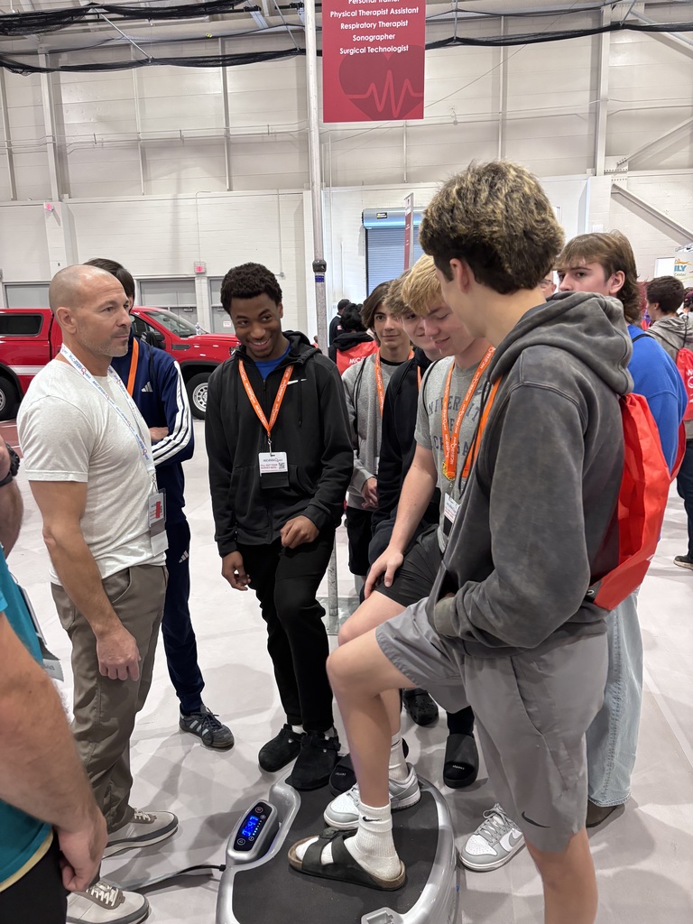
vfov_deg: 67.3
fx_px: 694
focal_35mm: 26
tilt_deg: -11.4
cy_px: 462
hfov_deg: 53.1
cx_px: 346
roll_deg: +0.2
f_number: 1.6
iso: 400
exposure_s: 1/60
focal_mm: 5.96
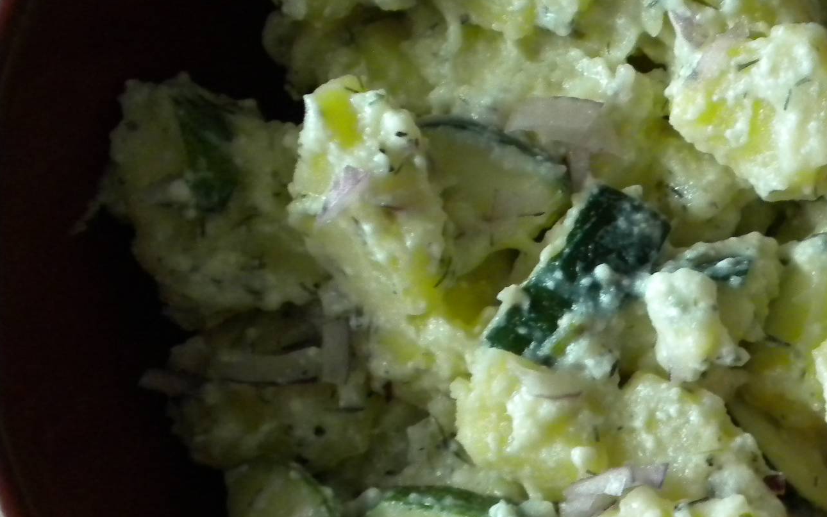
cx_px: 652
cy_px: 283
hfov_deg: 29.2
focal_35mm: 69
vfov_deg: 18.9
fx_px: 1555
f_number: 3.5
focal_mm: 7.4
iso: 400
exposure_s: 1/57.8
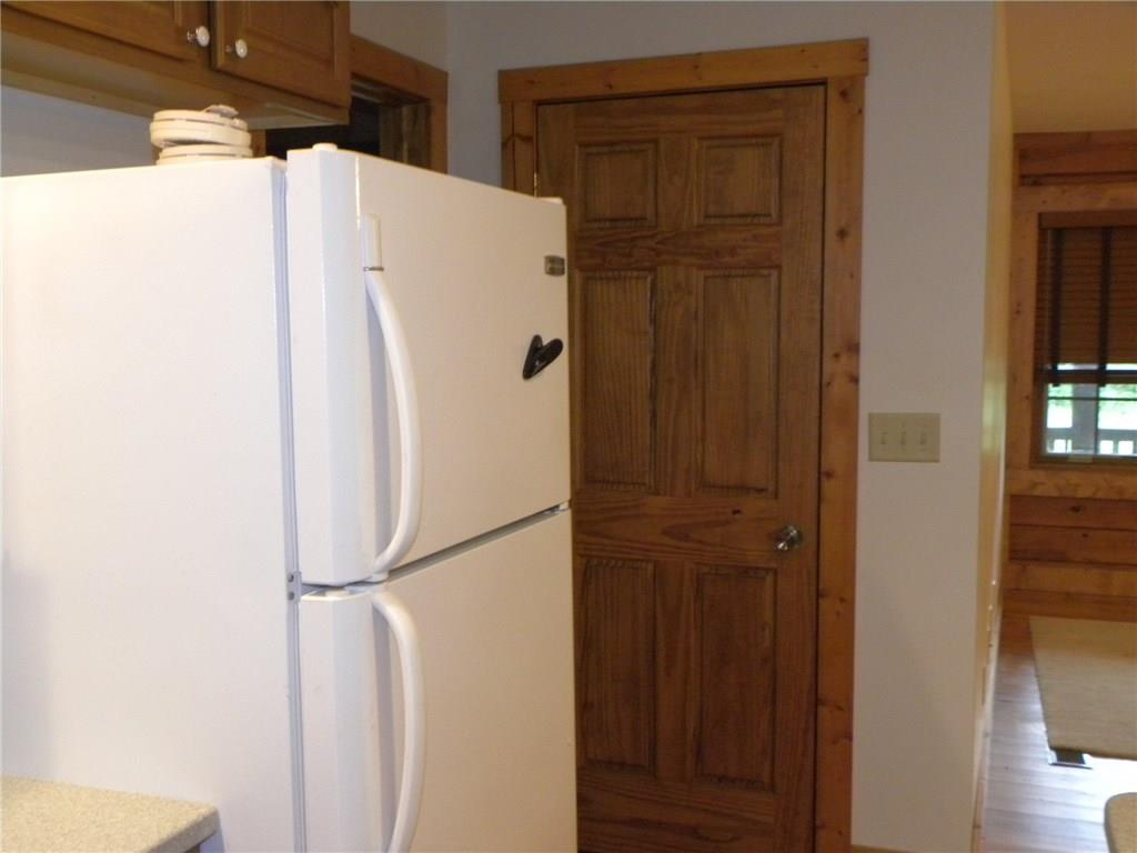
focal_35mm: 37
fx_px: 1215
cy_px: 426
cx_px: 568
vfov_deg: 38.7
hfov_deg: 50.1
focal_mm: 6.6
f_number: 3.2
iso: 400
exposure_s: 1/30
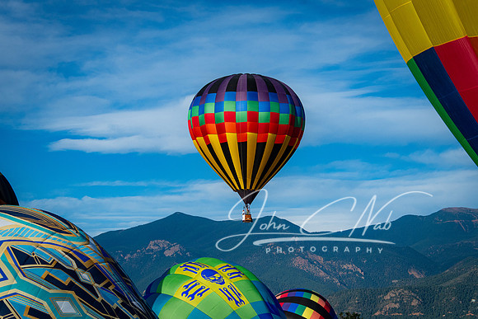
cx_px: 248
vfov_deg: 12.4
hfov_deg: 18.5
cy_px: 166
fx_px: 1464
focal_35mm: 110
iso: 400
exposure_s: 1/4000
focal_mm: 90
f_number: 5.3
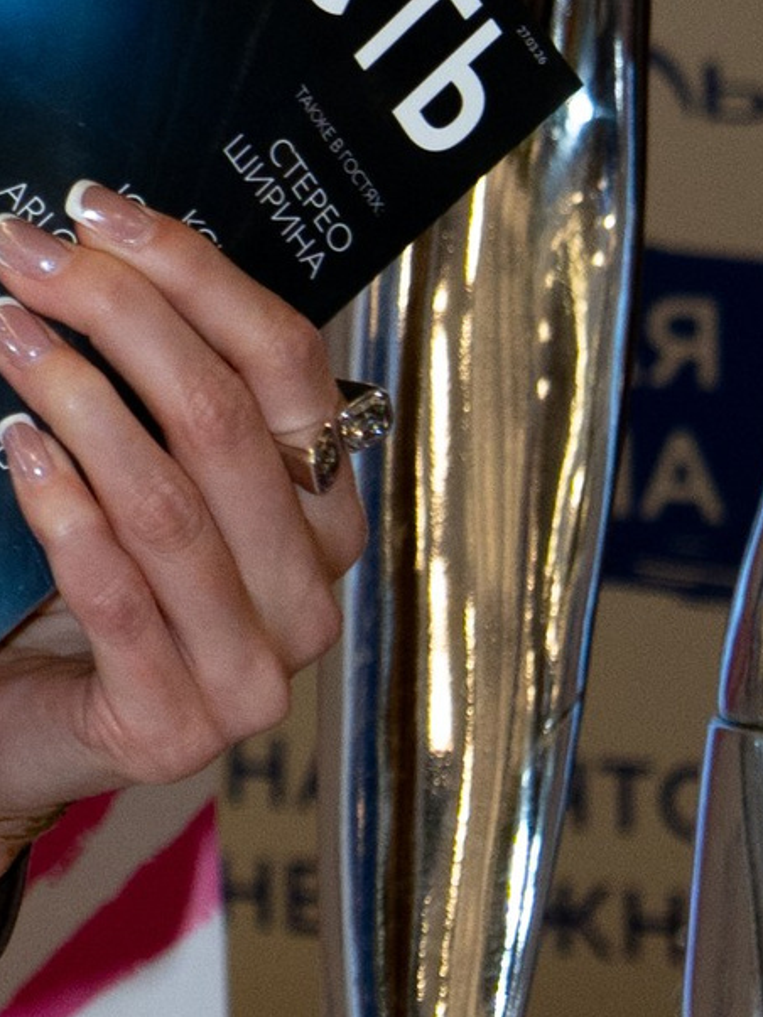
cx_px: -1136
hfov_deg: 3.3
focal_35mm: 441
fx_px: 12965
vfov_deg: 4.5
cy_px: -545
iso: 400
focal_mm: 48
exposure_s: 1/250
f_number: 3.5
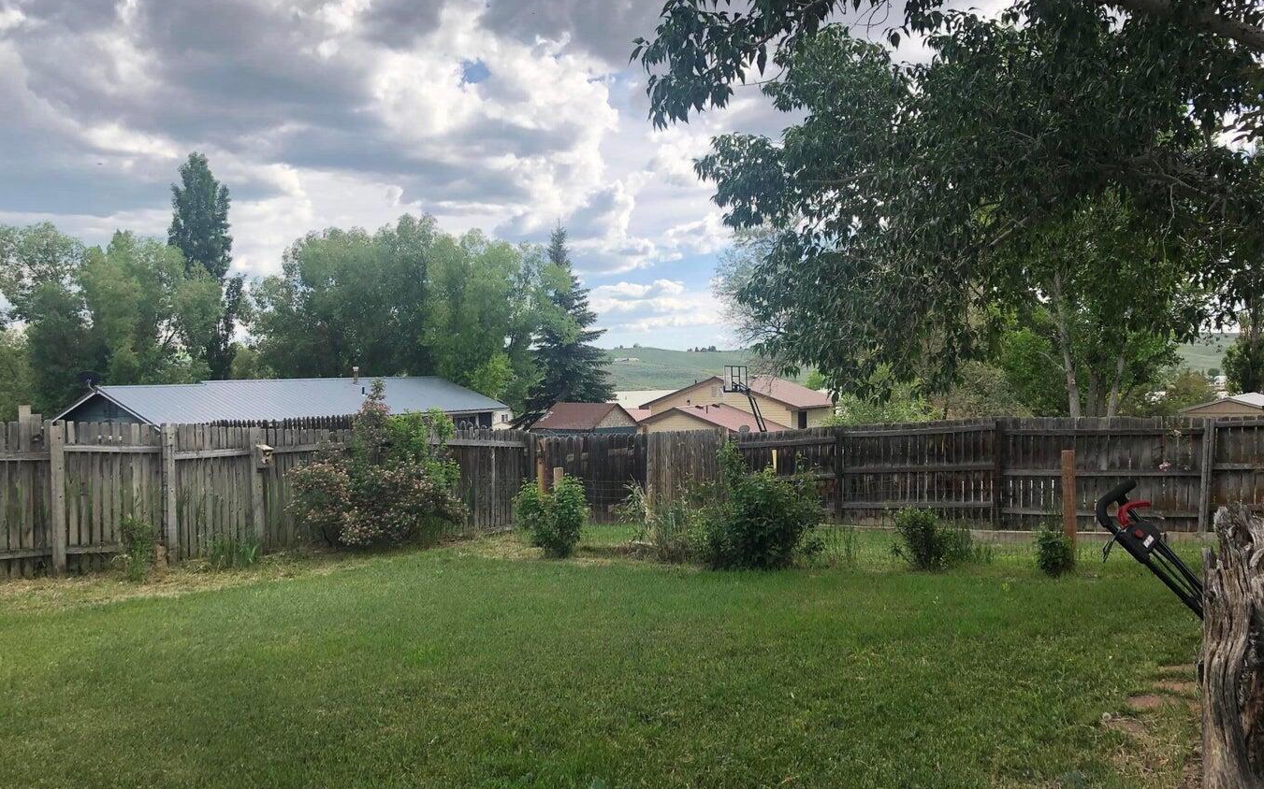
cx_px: 637
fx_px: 1033
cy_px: 412
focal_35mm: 30
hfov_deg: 62.9
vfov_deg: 41.8
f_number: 1.8
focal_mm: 3.99
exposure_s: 1/623
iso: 20
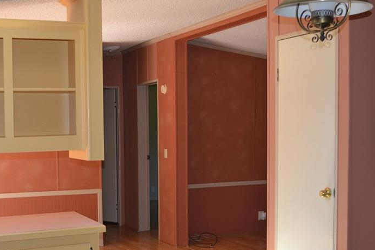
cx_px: 151
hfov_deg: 34.4
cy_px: 164
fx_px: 604
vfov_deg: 23.3
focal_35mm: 58
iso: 400
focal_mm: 26
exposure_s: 1/100
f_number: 4.2
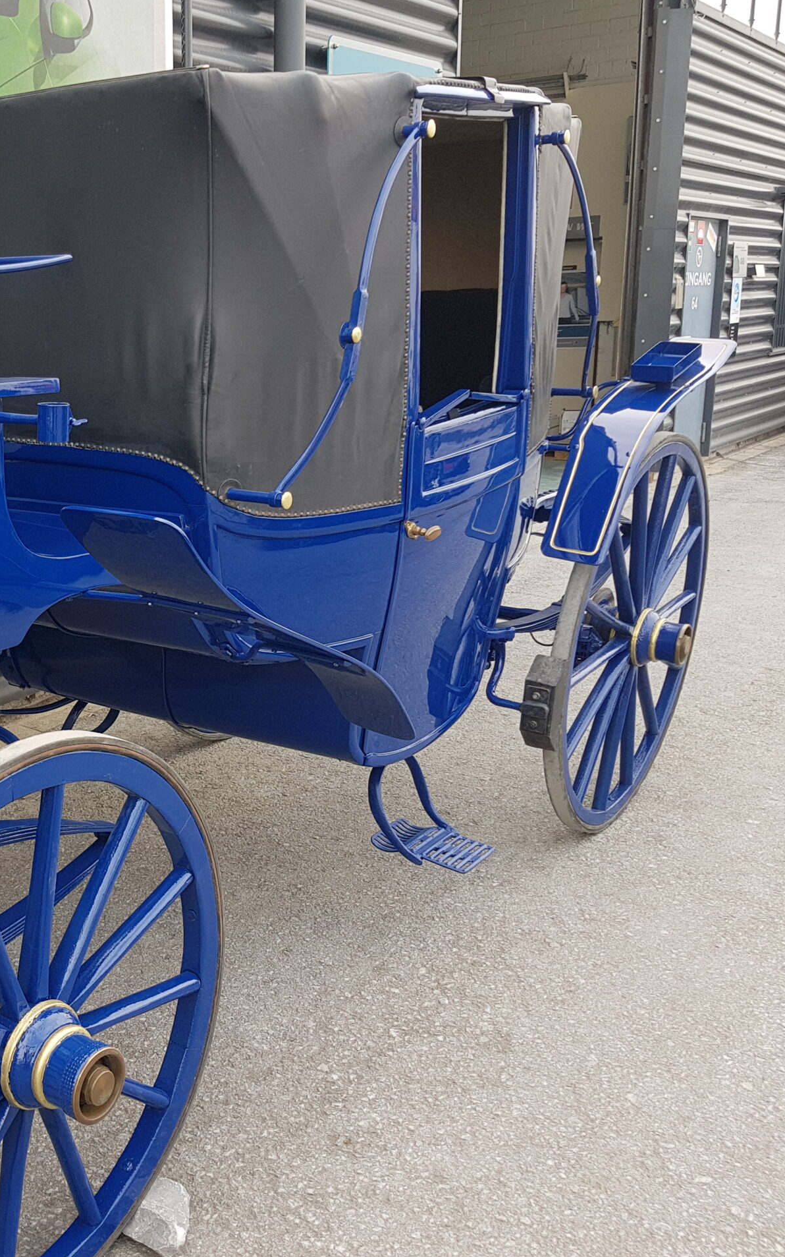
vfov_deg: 52.7
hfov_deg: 32.5
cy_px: 631
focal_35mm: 37
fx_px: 1266
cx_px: 62
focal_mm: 4.2
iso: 40
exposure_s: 1/207
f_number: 1.7
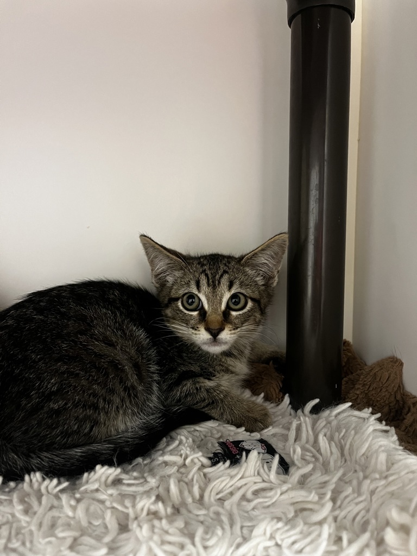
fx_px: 418
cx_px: 208
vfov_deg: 67.3
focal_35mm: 26
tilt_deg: -5.1
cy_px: 278
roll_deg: +0.3
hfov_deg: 53.1
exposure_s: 1/40
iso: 640
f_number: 1.6
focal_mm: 5.1
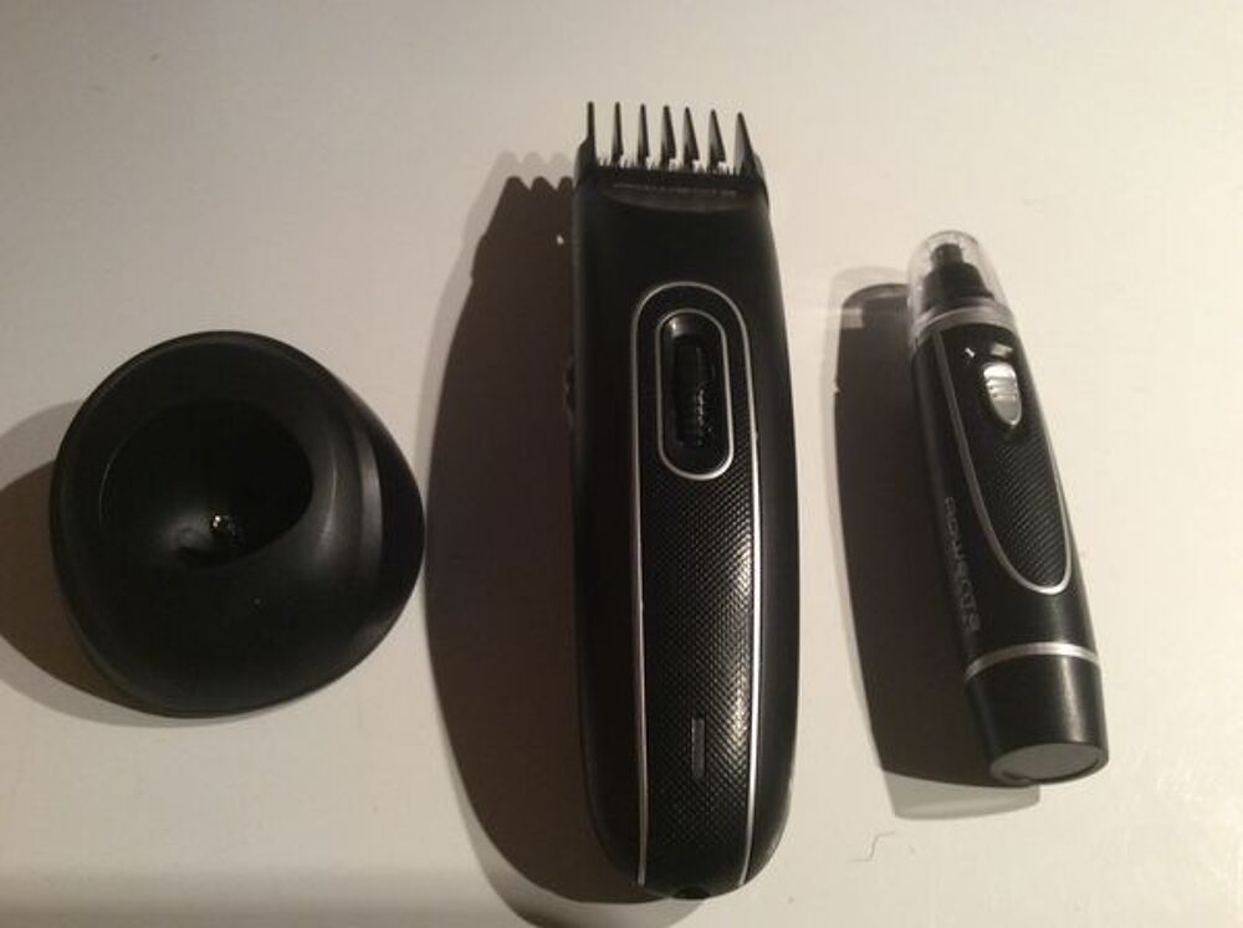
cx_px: 622
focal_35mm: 32
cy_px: 464
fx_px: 1147
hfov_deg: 56.9
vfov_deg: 44.1
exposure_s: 1/25
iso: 100
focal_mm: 3.3
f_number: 2.4
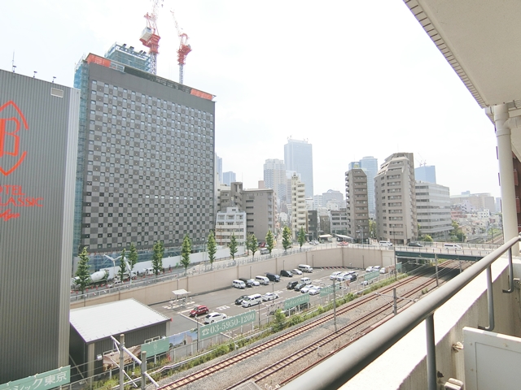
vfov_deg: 68.7
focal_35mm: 19
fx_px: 286
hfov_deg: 84.7
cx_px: 260
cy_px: 195
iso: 80
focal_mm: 4.06
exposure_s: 1/320
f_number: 6.9
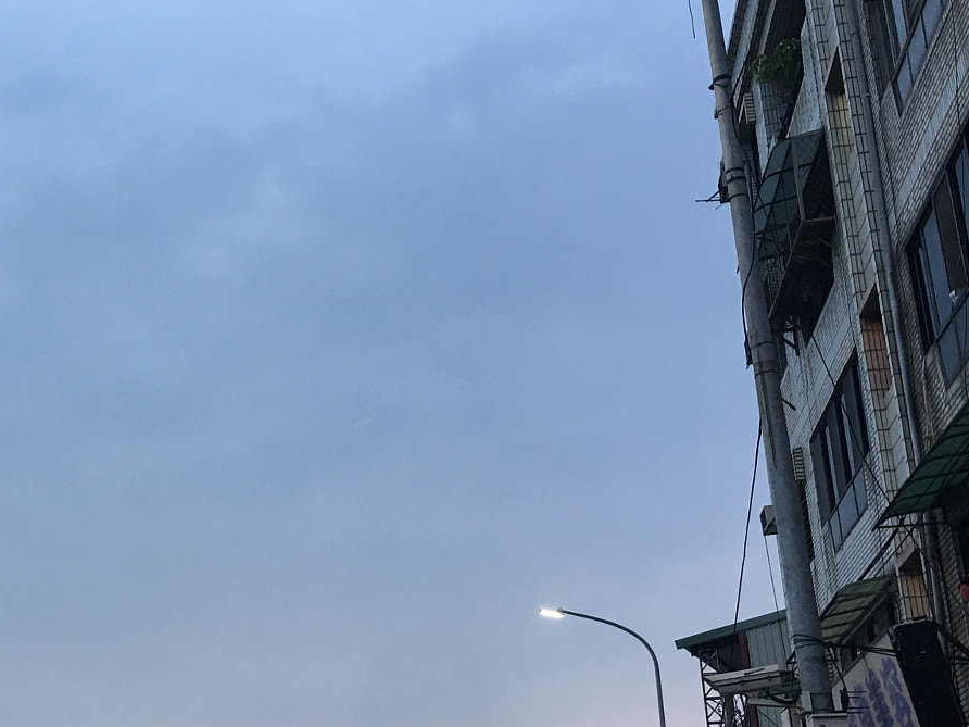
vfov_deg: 27.8
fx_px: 1456
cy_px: 514
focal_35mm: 52
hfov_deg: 35.3
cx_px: 151
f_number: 2.2
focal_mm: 4.15
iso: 25
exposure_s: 1/15
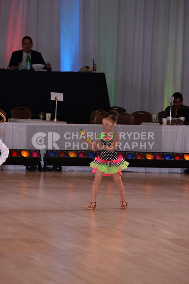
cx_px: 94
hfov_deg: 6.8
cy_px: 142
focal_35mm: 200
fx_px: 1580
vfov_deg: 10.3
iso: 2000
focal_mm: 200
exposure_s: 1/250
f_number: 6.3
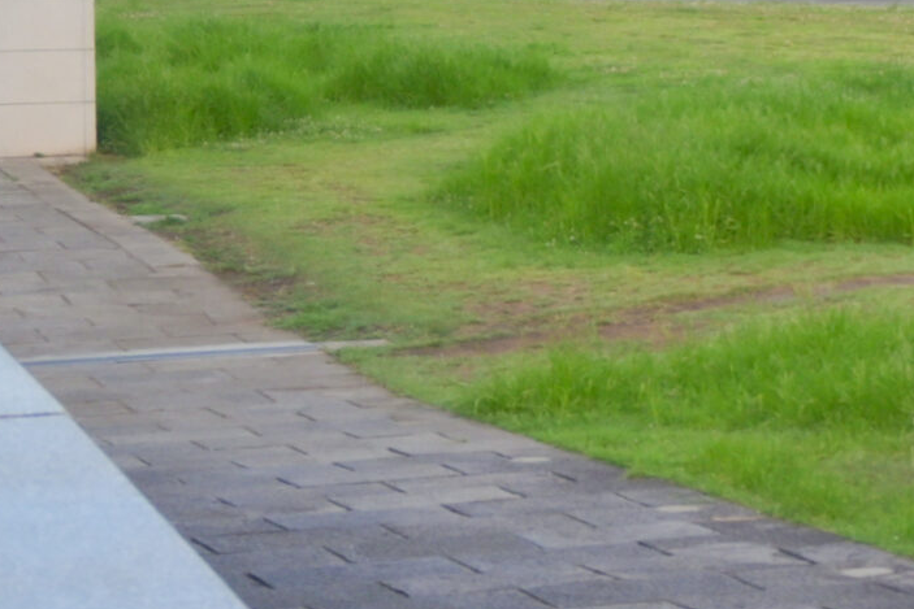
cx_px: 1220
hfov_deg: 13.6
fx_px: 3675
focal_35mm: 145
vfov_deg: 9.4
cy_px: 32
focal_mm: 26.5
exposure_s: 1/250
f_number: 4.5
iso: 100
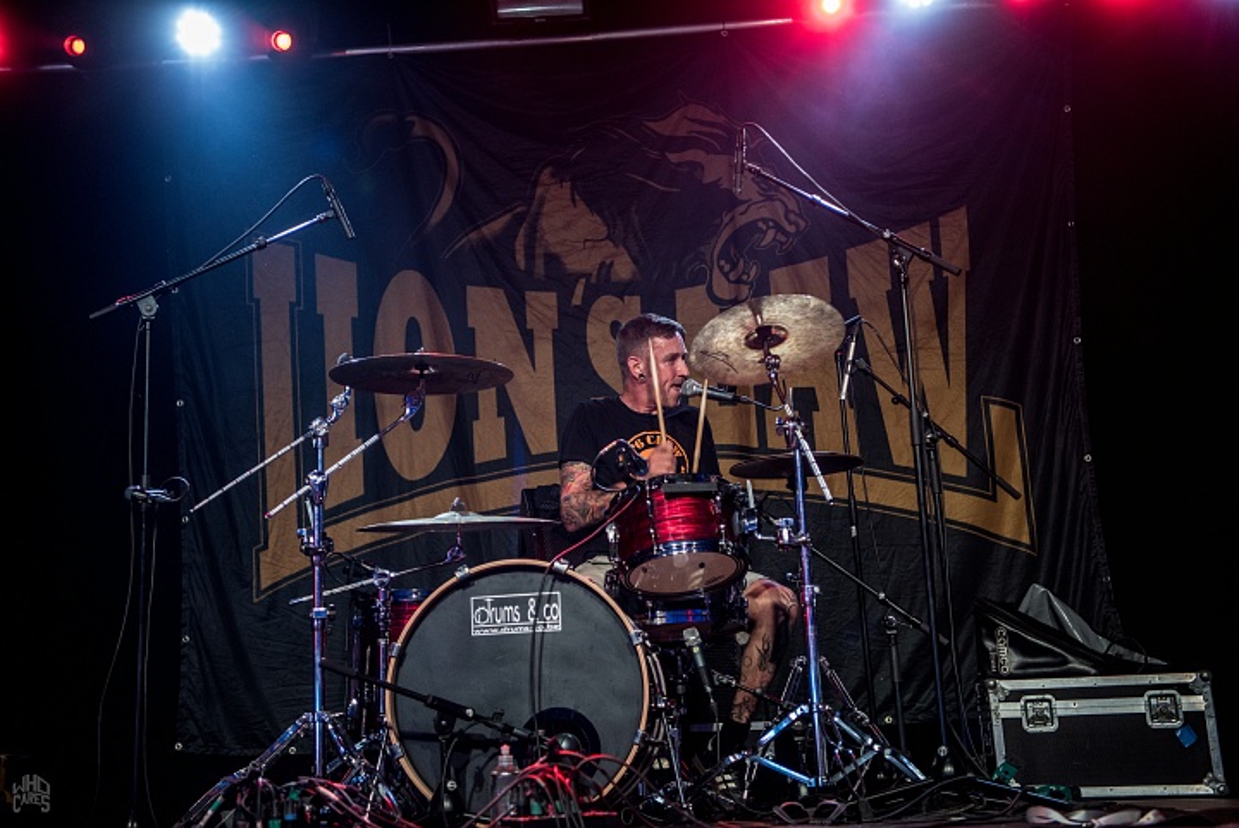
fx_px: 1722
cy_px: 414
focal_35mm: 50
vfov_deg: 27.0
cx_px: 620
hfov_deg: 39.6
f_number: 2.8
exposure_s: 1/125
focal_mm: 50
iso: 1000
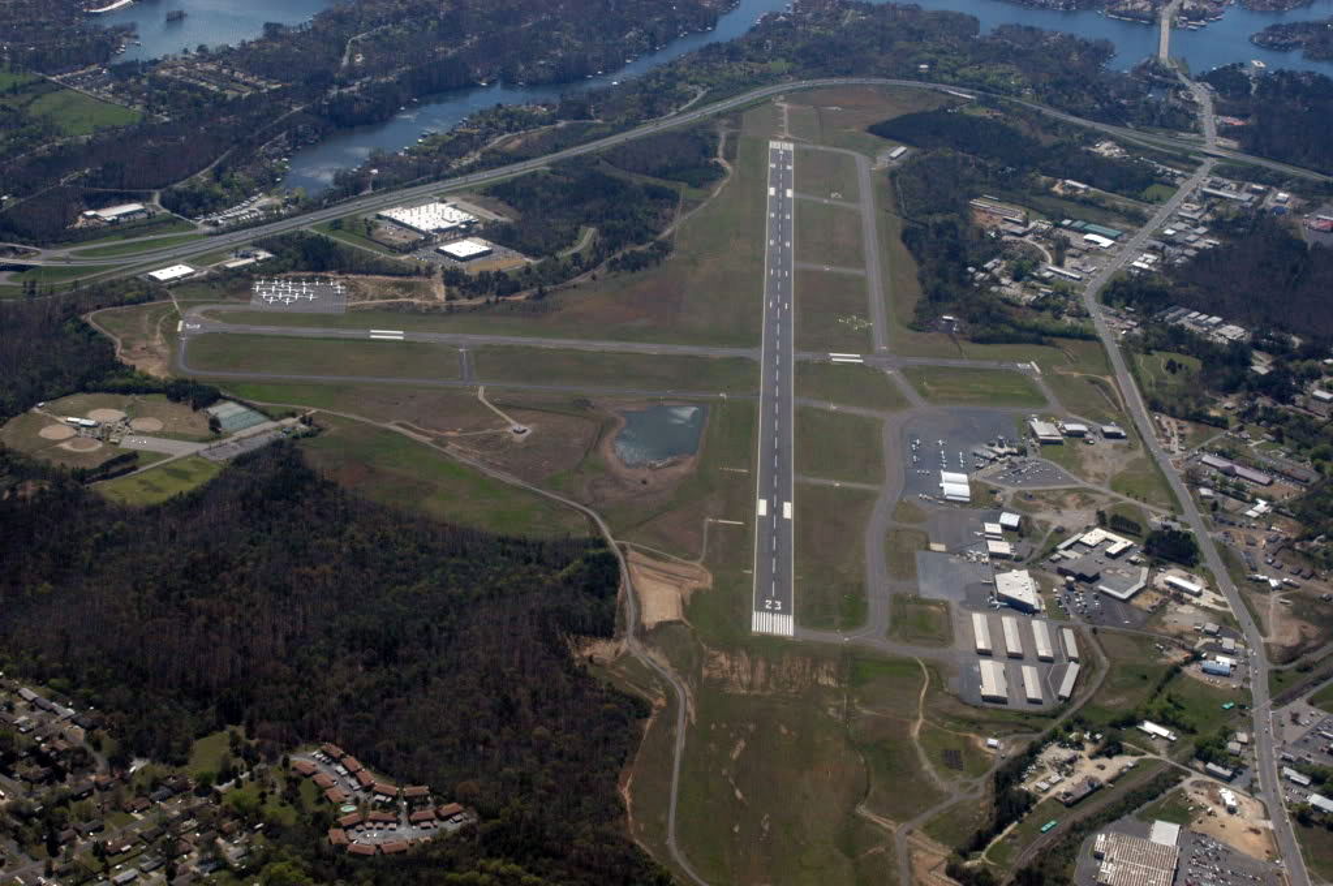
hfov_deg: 35.1
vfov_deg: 23.7
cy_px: 443
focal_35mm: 57
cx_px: 666
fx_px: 2109
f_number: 18
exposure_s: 1/500
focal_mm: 38
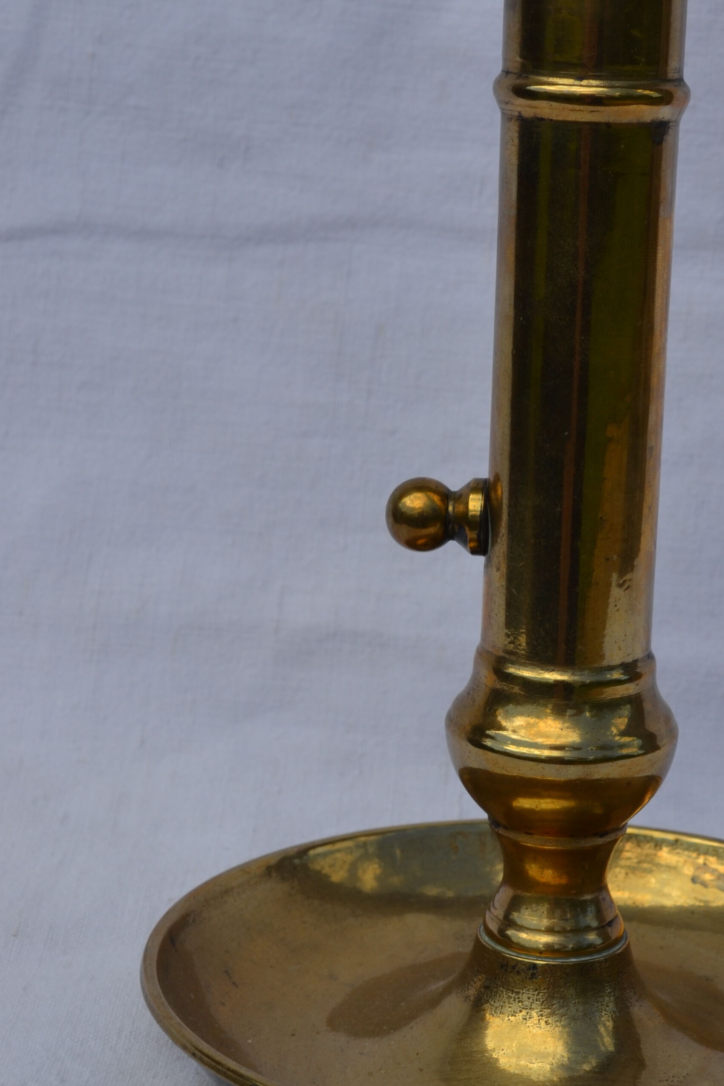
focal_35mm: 87
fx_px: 2624
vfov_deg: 23.4
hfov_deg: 15.7
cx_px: 501
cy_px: 461
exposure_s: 1/250
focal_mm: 32
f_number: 8
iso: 100
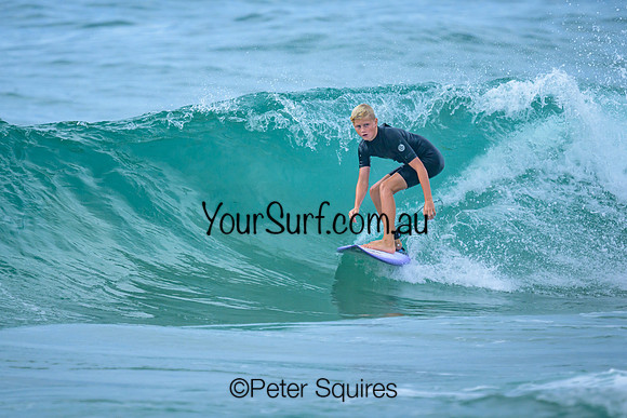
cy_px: 148
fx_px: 18692
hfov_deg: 1.9
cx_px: 278
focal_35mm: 1073
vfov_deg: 1.3
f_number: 6.3
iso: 500
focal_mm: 800
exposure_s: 1/3200
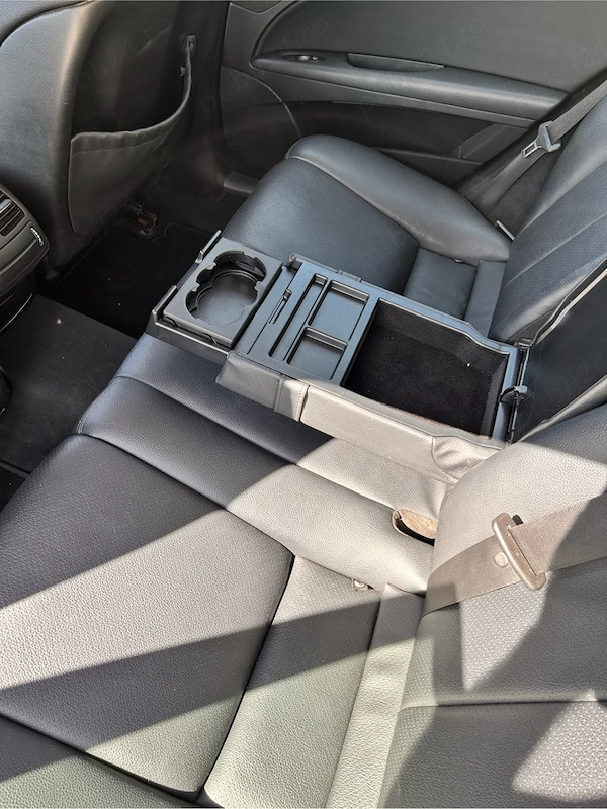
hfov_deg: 53.1
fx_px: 608
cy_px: 404
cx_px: 304
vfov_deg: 67.3
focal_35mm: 26
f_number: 1.5
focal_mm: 5.7
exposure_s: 1/177
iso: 40
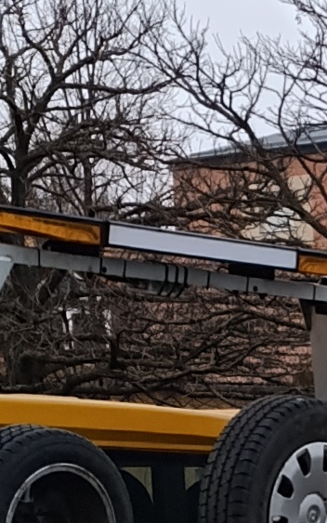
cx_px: 740
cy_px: 1116
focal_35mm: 177
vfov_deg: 10.6
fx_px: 2523
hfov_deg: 7.0
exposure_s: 1/105
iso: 50
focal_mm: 6.14
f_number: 1.6
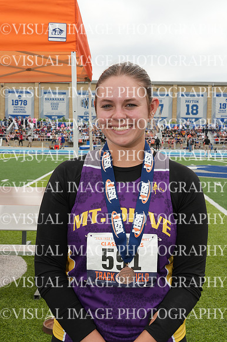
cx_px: 114
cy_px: 171
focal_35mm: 56
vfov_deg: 36.0
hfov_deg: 24.4
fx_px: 526
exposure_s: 1/125
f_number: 11
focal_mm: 37
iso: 125
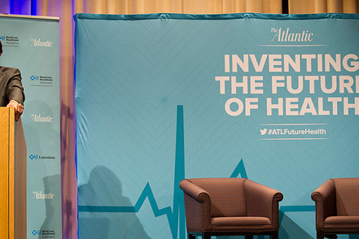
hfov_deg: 22.1
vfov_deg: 14.8
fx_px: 917
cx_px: 151
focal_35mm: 92
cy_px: 154
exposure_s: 1/250
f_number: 2.8
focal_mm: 70
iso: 2500
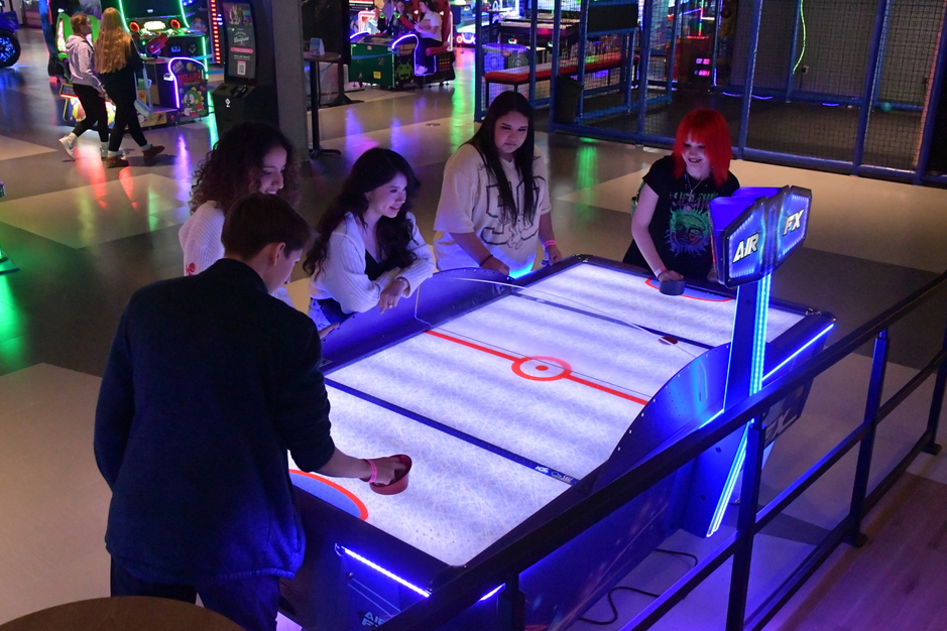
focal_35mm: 36
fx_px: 947
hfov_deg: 53.1
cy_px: 319
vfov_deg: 36.9
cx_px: 453
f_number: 5.6
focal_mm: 22
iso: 8000
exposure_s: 1/400
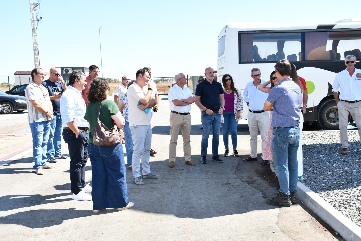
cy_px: 120
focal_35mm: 36
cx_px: 180
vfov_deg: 36.9
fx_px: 361
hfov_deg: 53.1
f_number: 6.3
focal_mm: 24
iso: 200
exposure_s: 1/250
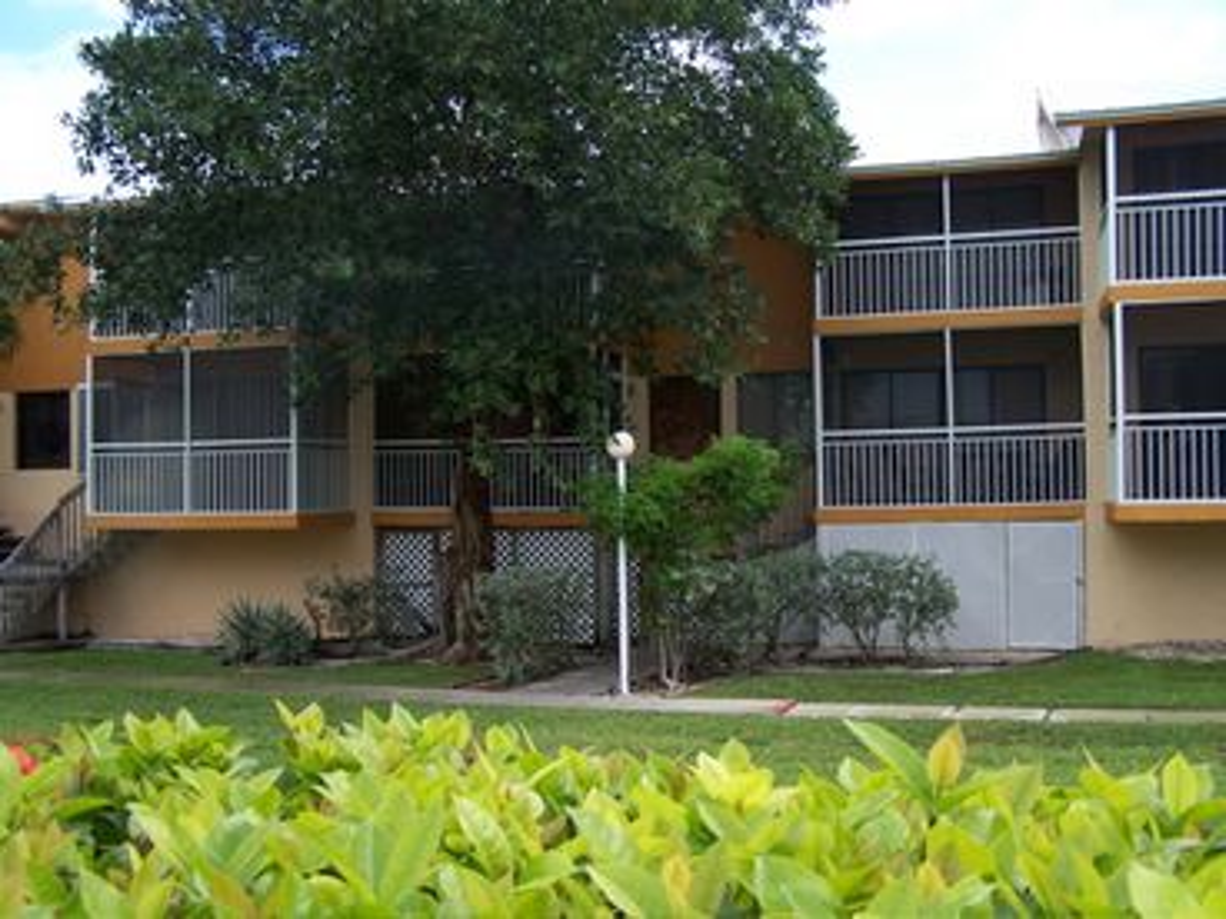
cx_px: 613
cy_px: 460
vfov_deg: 37.7
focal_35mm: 38
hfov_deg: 49.0
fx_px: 1346
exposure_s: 1/500
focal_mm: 6.3
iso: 80
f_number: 2.8
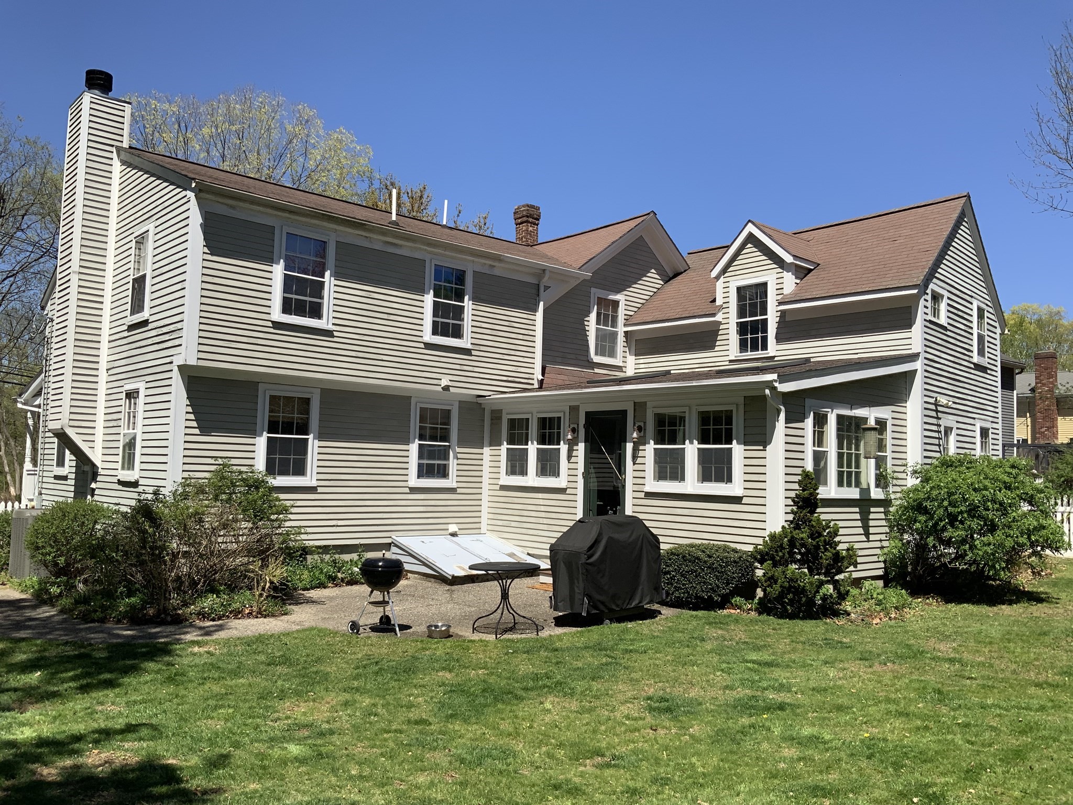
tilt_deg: +4.4
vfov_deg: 48.2
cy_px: 402
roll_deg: -1.2
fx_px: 899
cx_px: 536
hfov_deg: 61.7
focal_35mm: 29
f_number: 1.8
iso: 20
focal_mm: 3
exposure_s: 1/2141
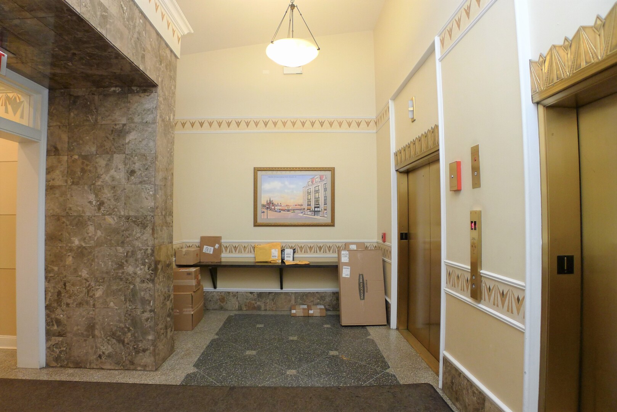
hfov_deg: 90.0
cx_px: 308
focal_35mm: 18
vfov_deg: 67.4
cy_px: 206
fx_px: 309
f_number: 2
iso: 320
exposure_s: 1/60
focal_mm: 3.9
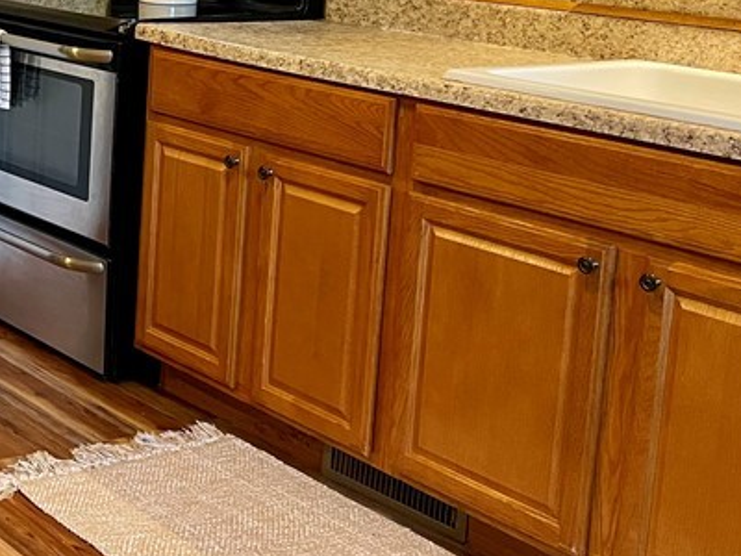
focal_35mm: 64
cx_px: -180
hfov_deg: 26.4
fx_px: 1370
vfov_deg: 22.4
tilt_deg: -8.2
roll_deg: -2.0
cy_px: 57
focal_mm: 5.1
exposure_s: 1/60
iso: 400
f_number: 1.6
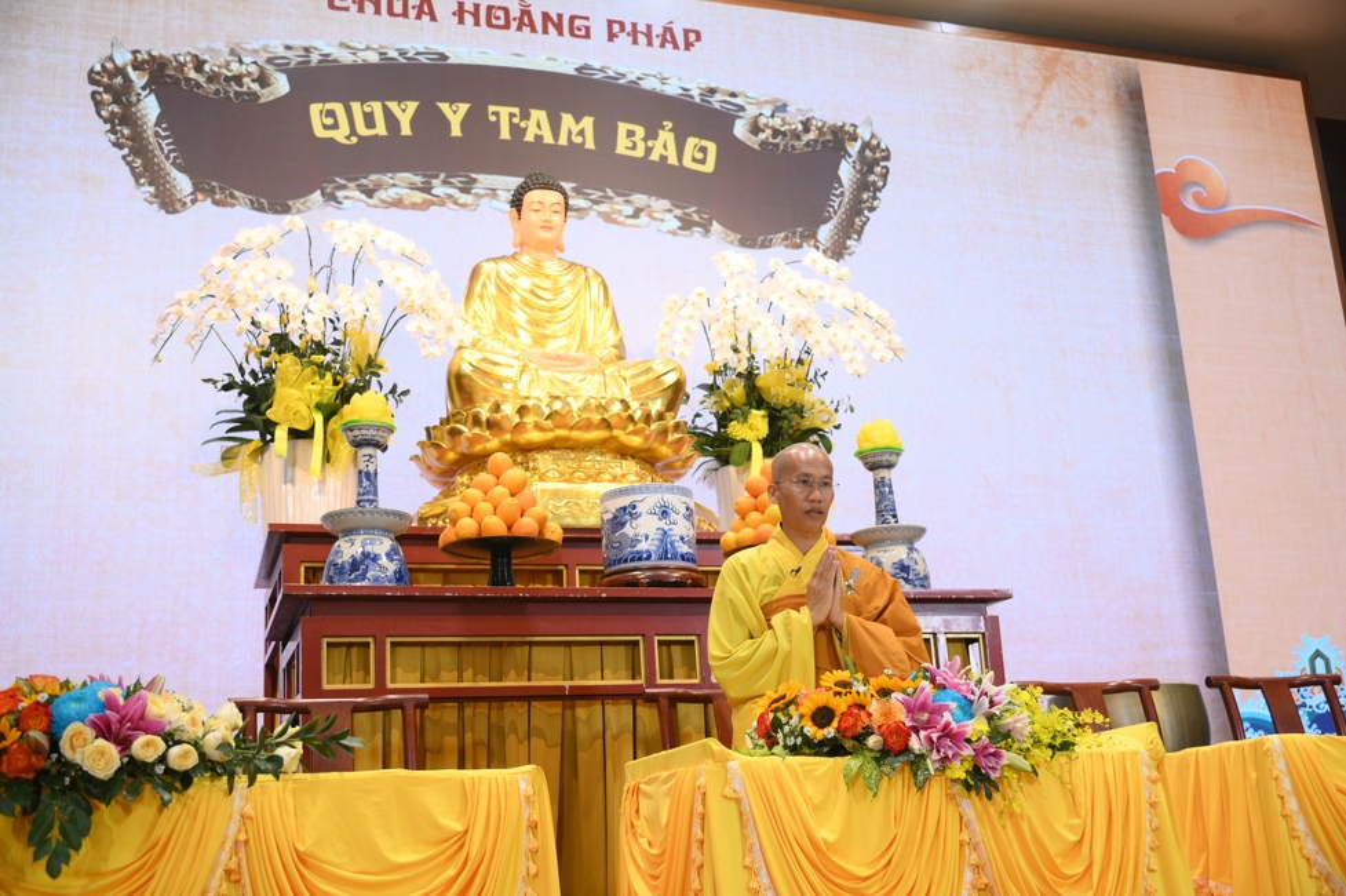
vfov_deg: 35.0
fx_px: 1420
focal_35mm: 38
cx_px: 673
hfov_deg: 50.7
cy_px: 448
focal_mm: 38
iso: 3200
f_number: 4
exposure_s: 1/250
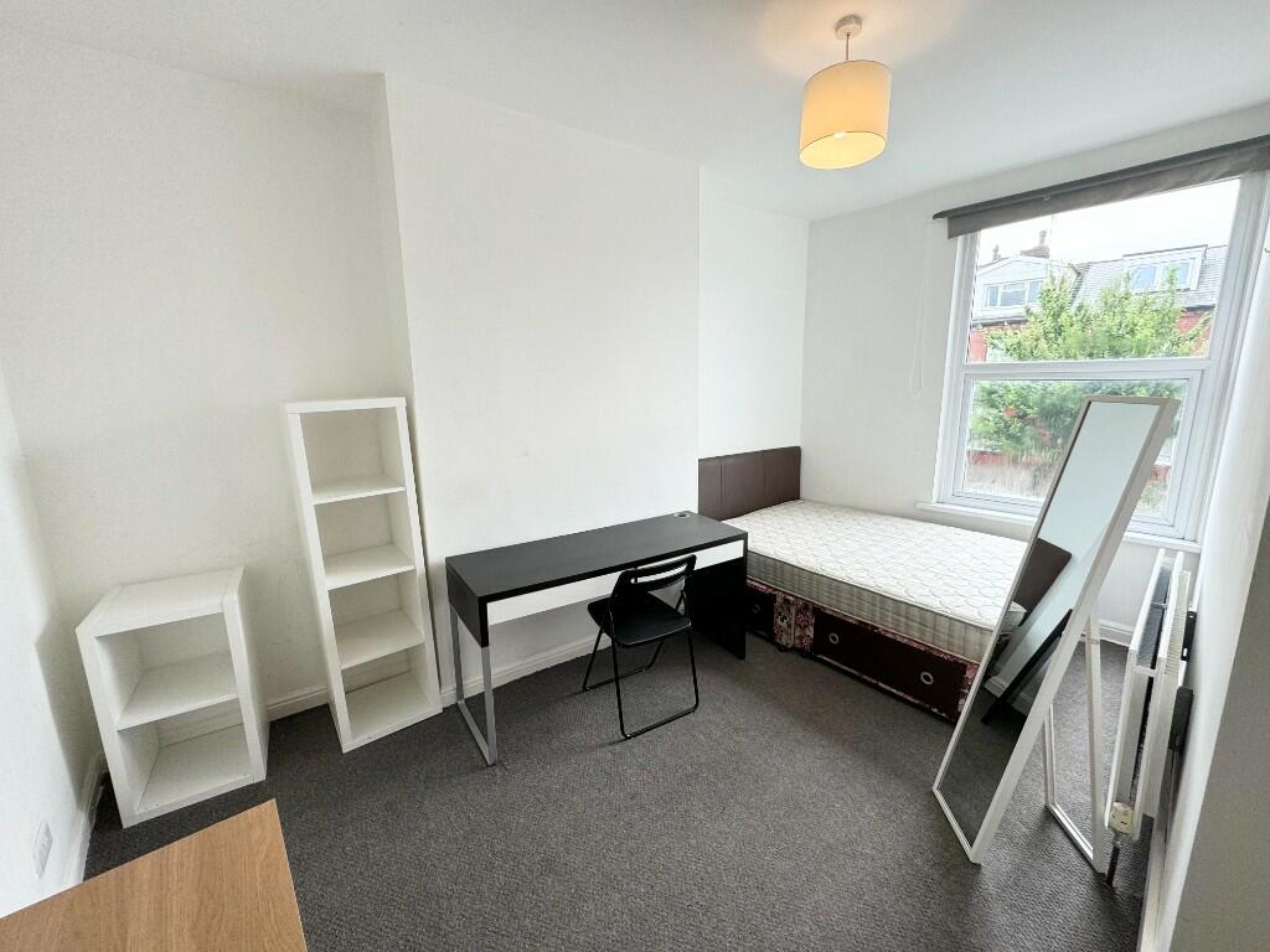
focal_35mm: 14
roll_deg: +1.3
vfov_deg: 85.7
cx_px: 635
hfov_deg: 102.1
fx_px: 514
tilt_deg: -9.6
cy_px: 476
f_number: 2.2
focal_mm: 2.22
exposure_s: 1/99
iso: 80
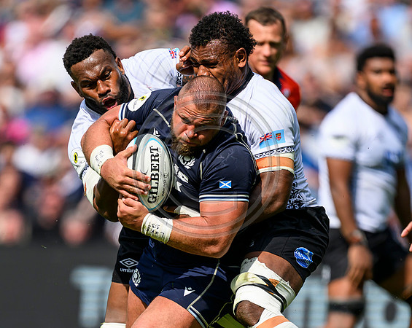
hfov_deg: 2.2
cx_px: 146
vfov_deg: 1.8
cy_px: 314
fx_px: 10490
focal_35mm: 862
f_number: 2.8
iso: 250
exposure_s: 1/4000
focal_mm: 400
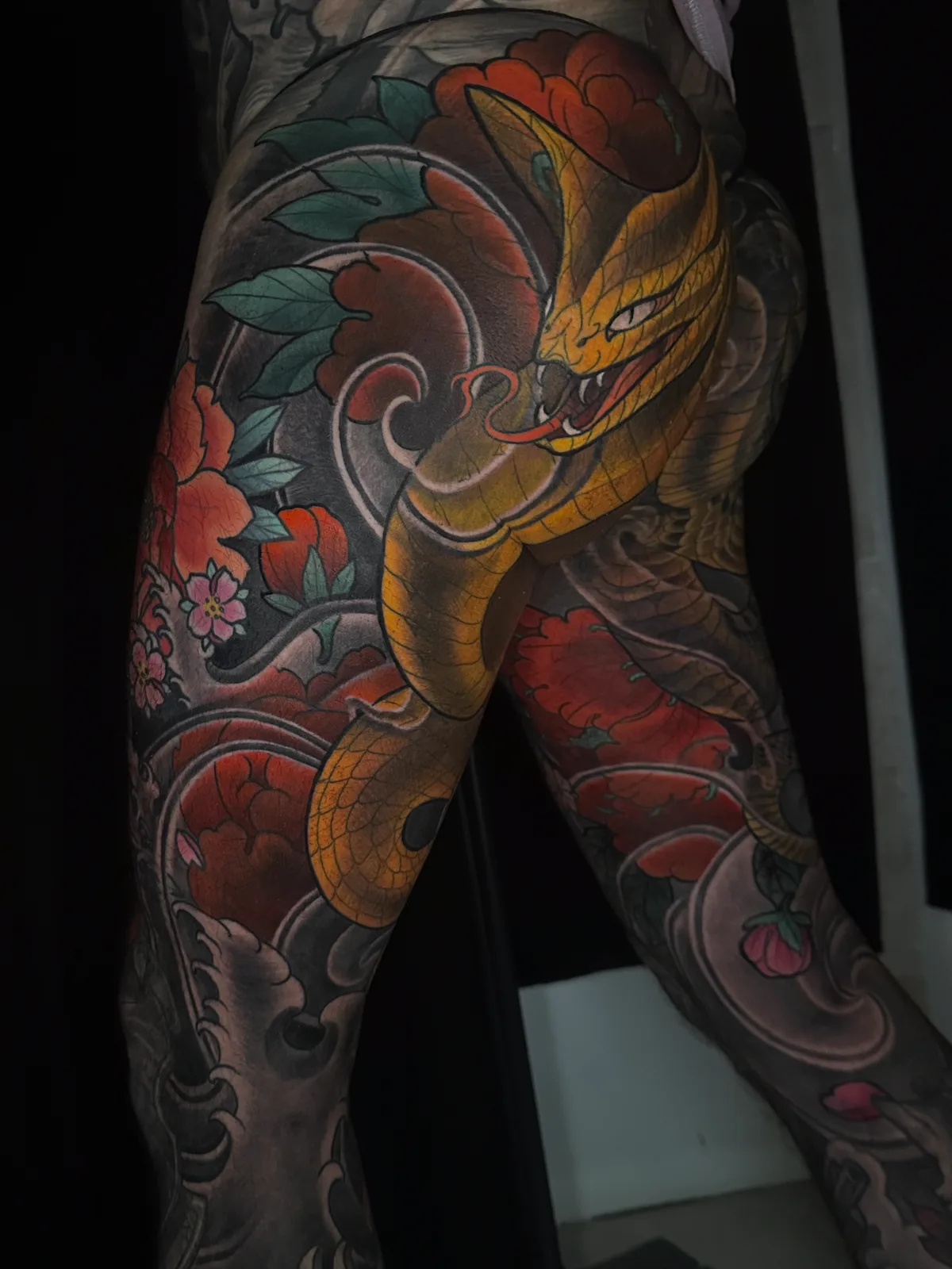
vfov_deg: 71.6
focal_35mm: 24
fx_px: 880
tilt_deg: -6.6
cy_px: 634
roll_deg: +6.1
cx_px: 476
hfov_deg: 56.8
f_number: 1.78
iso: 500
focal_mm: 6.86
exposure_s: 1/60
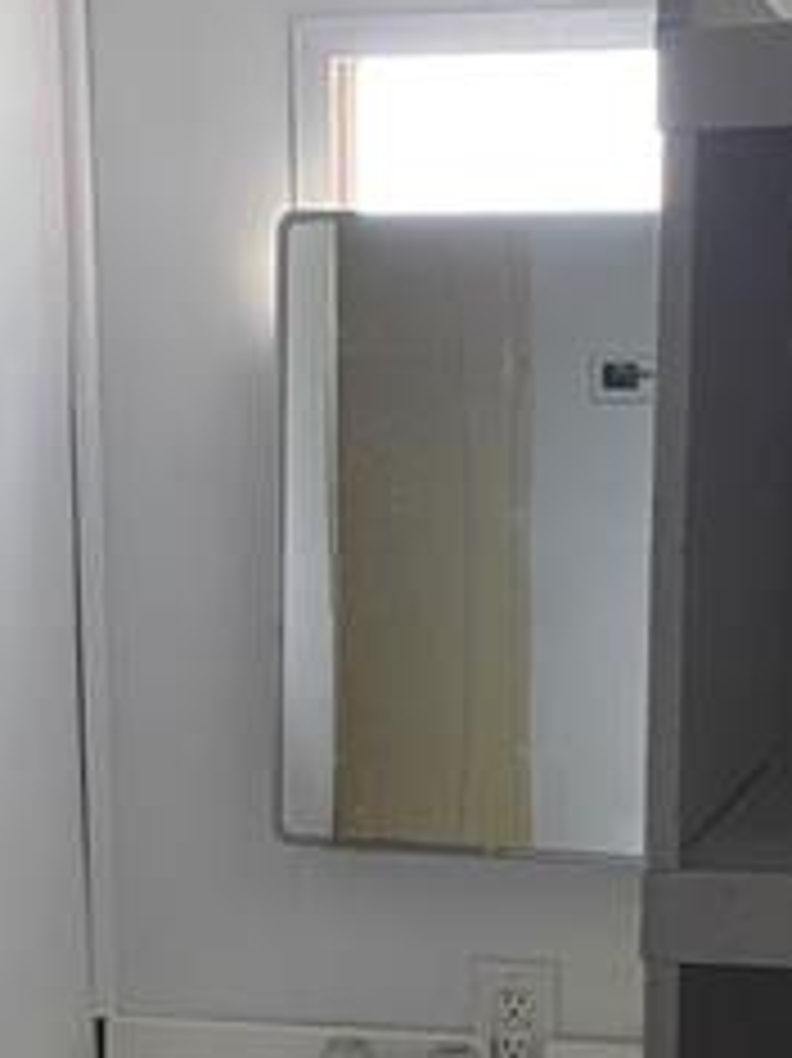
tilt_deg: -10.3
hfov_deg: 17.4
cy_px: 878
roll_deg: -1.4
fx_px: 2595
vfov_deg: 22.6
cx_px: 392
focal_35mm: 85
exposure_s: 1/30
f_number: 1.6
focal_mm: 4.2
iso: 800
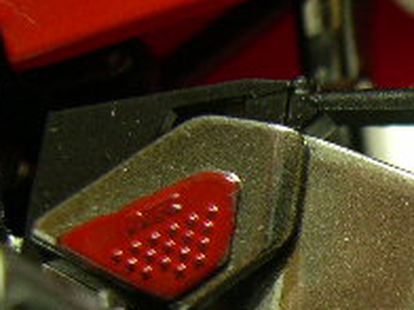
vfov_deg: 11.6
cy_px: 403
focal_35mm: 124
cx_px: 596
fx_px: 1483
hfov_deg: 14.9
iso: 196
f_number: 2.8
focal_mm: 8
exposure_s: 1/4.4
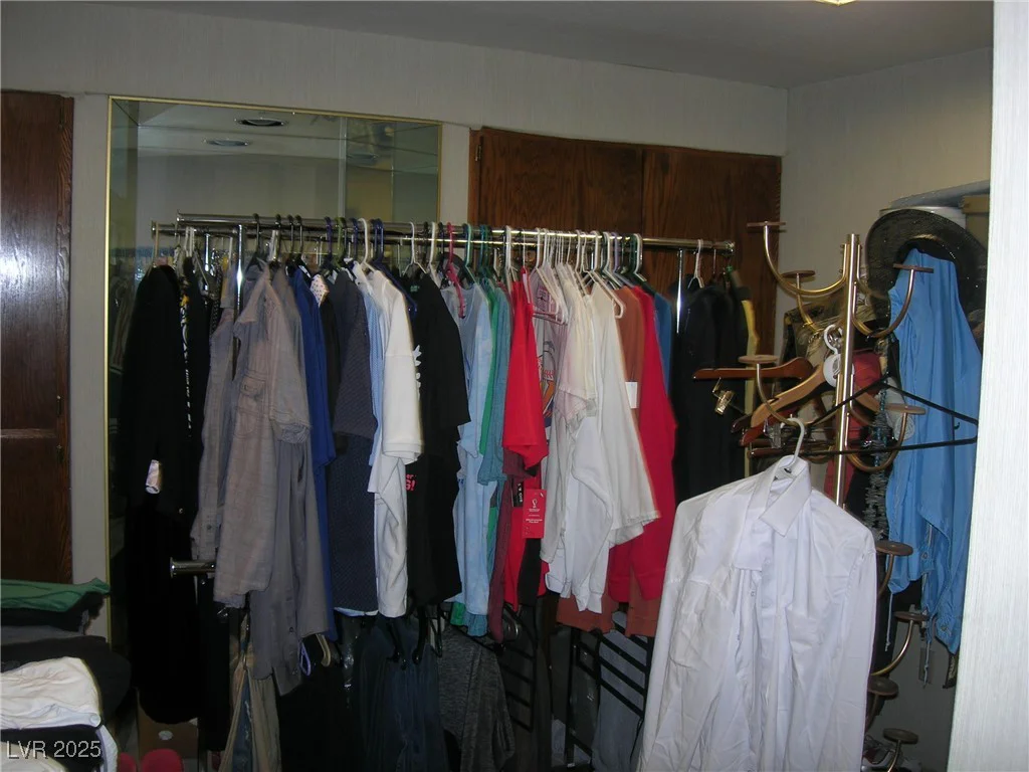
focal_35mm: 38
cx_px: 514
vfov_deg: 37.7
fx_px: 1130
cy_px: 386
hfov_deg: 49.0
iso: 64
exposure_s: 1/60.1
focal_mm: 7.8
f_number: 2.8
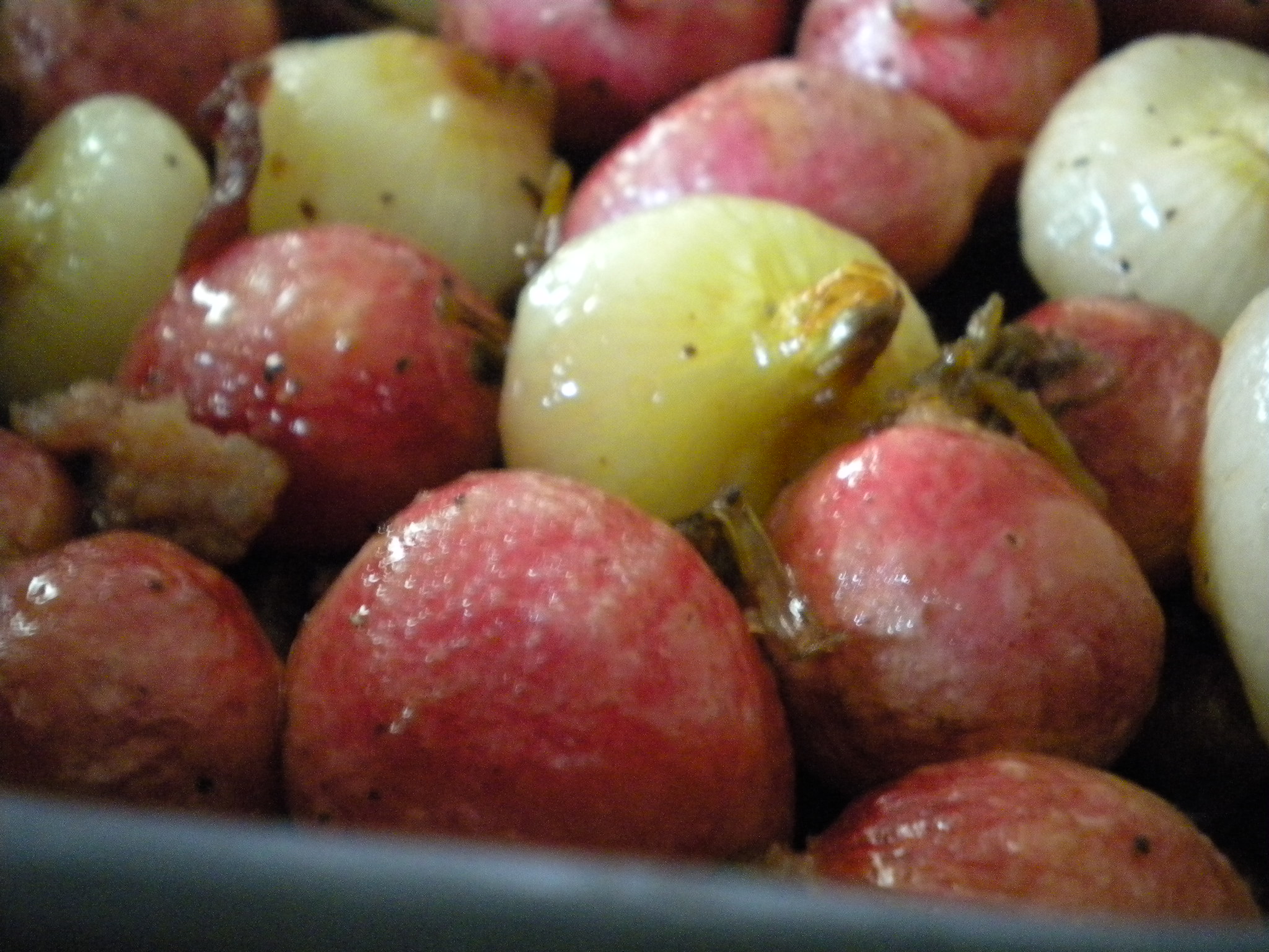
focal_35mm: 41
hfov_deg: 45.8
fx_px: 1503
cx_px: 634
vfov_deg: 35.1
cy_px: 476
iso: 800
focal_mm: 7.4
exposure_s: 1/8.3
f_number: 3.5
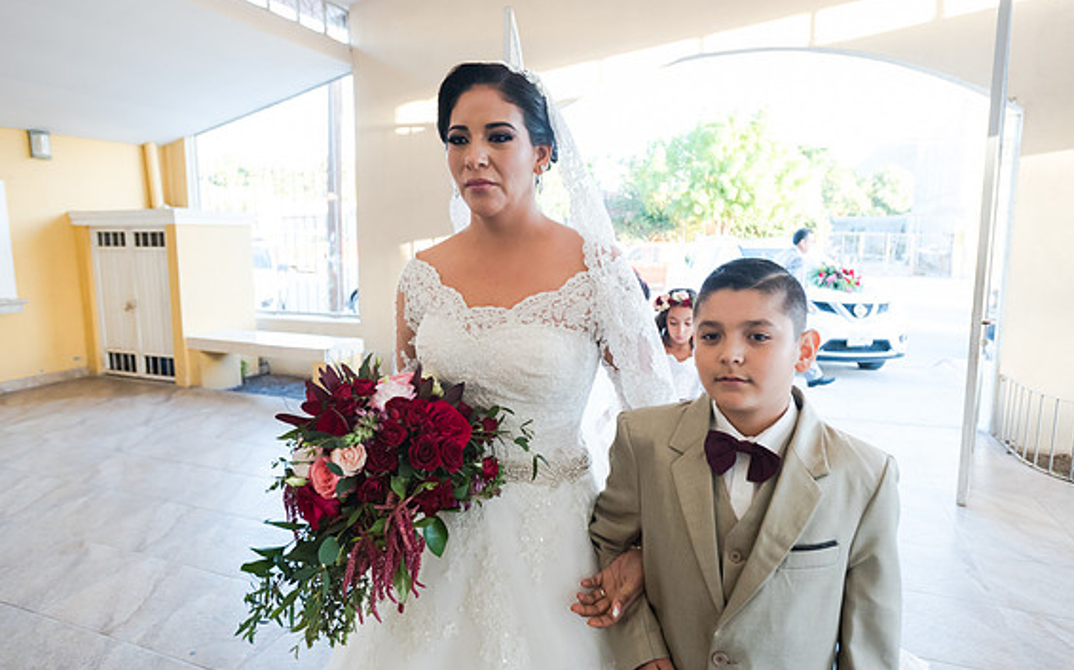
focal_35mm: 23
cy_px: 326
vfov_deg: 52.9
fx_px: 673
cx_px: 535
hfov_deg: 77.2
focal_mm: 22
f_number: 2.8
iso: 1600
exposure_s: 1/250
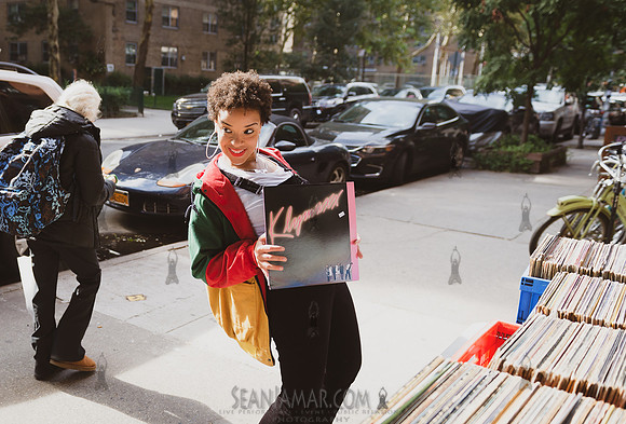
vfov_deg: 37.9
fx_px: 617
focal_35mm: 35
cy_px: 230
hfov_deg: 52.7
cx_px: 207
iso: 250
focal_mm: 24
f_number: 3.2
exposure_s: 1/500
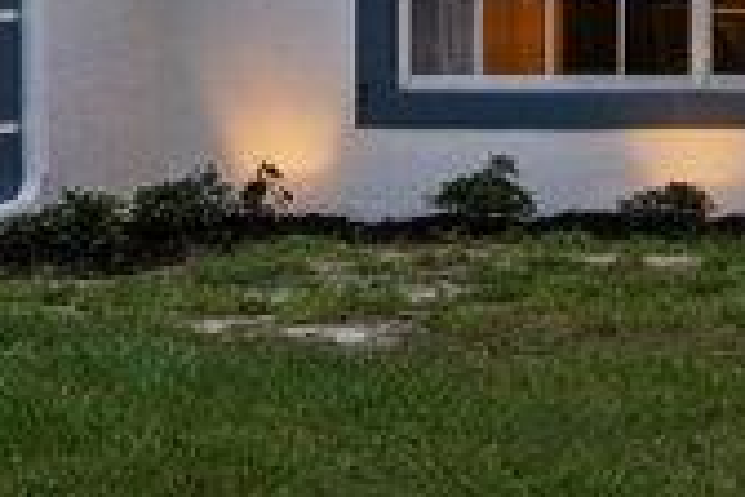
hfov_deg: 12.0
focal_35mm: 154
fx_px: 3187
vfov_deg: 8.8
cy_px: -98
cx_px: 1441
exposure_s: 1/2.5
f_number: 9
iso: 100
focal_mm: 36
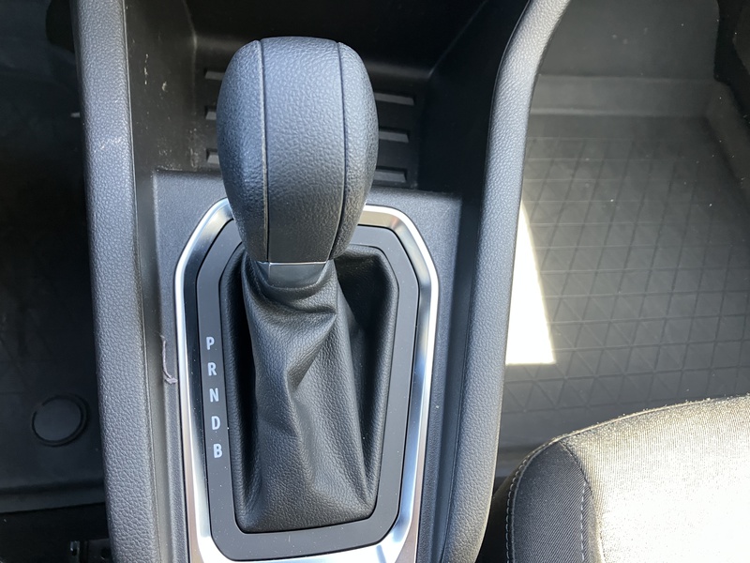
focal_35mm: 28
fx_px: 607
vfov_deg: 49.7
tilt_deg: -63.5
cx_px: 375
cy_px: 282
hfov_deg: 63.4
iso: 160
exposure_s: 1/57
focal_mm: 3.99
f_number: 1.8
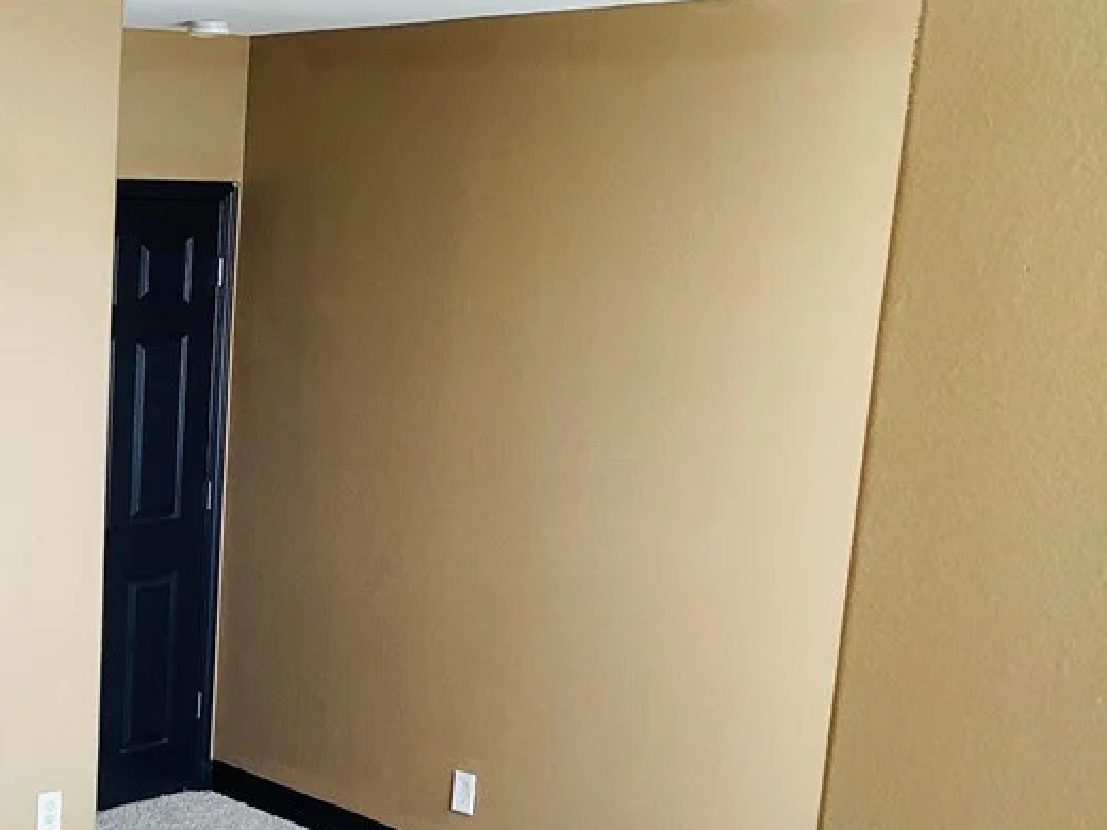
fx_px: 1951
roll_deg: -1.9
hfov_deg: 29.8
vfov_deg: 23.6
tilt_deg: -16.0
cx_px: 32
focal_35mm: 61
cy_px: 670
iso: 50
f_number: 2.4
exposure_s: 1/60
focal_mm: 3.3
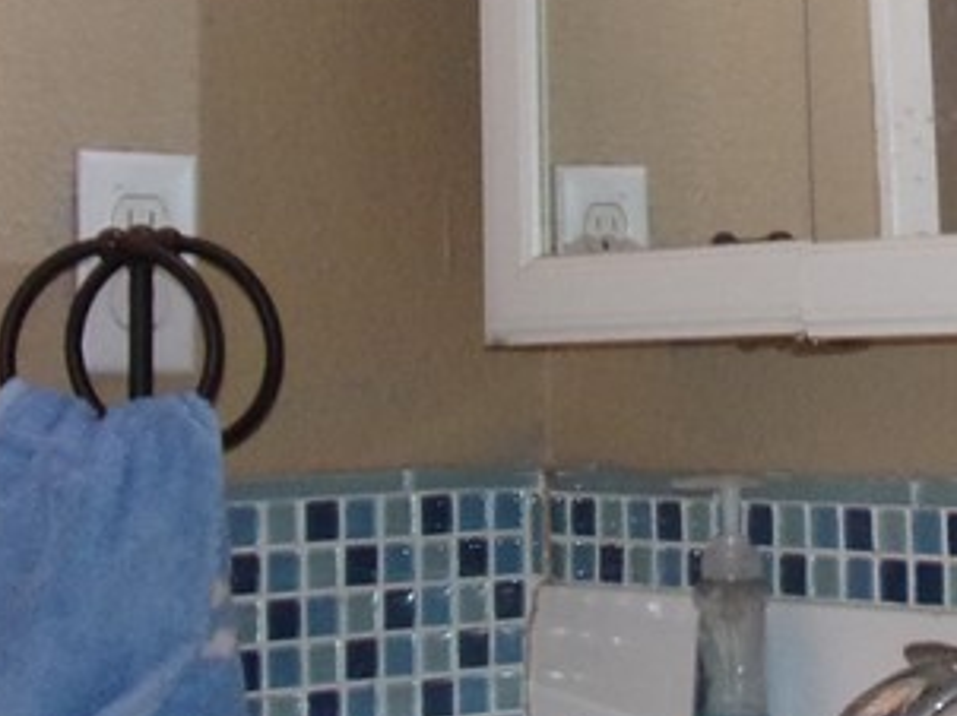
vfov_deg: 13.1
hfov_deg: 17.4
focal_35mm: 112
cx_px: 767
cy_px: 54
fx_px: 3094
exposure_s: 1/34
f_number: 3.7
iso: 200
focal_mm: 5.9
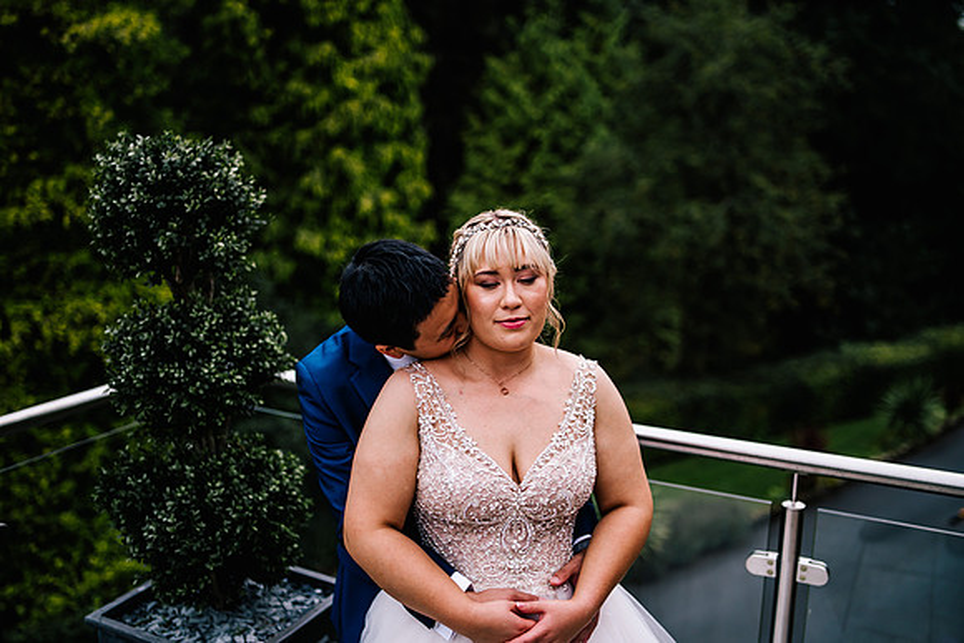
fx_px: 965
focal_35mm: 36
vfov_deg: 36.9
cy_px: 321
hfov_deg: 53.1
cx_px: 483
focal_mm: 35
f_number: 1.4
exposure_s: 1/250
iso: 100
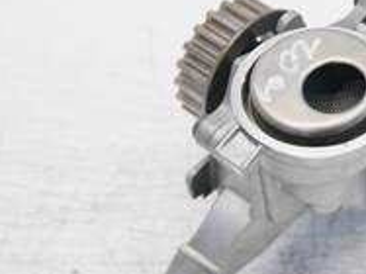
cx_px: 341
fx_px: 866
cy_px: 186
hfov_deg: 23.1
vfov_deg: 17.9
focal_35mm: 82
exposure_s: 1/80
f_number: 4
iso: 200
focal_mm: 16
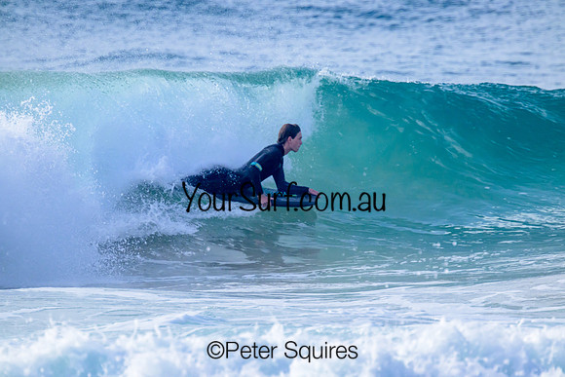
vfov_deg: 1.7
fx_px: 12558
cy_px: 188
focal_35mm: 800
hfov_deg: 2.6
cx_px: 282
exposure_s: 1/2000
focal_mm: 800
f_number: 11
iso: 1800
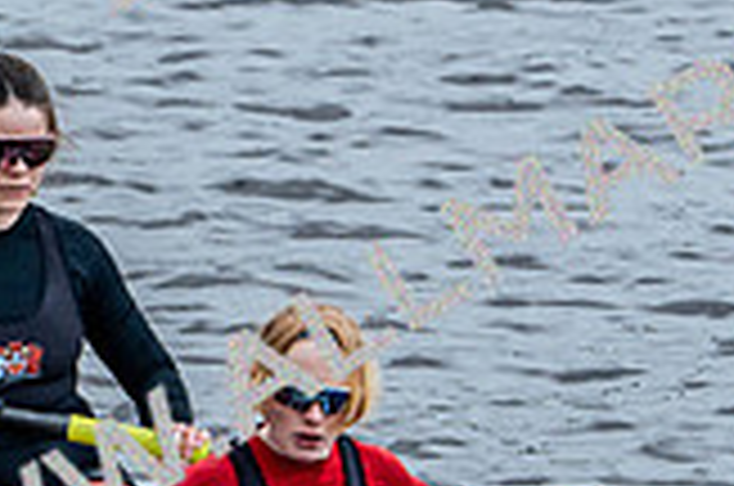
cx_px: 342
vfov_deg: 0.9
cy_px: 673
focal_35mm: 1545
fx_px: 31439
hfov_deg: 1.3
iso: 2500
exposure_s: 1/1000
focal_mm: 433
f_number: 6.3
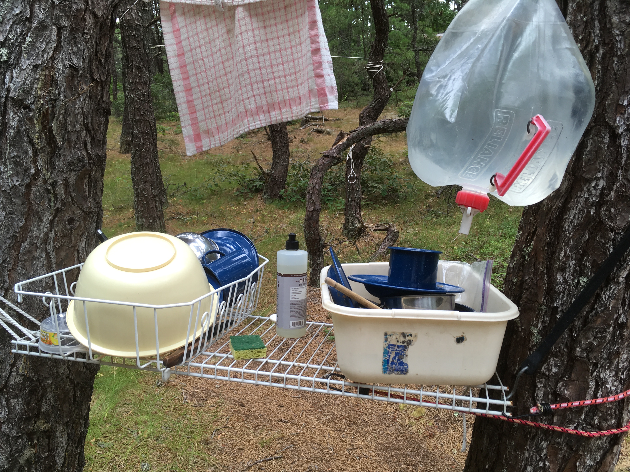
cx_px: 315
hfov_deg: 61.7
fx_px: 528
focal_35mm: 29
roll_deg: -0.1
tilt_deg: -7.1
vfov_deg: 48.2
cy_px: 236
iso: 25
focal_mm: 4.15
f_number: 2.2
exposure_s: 1/123
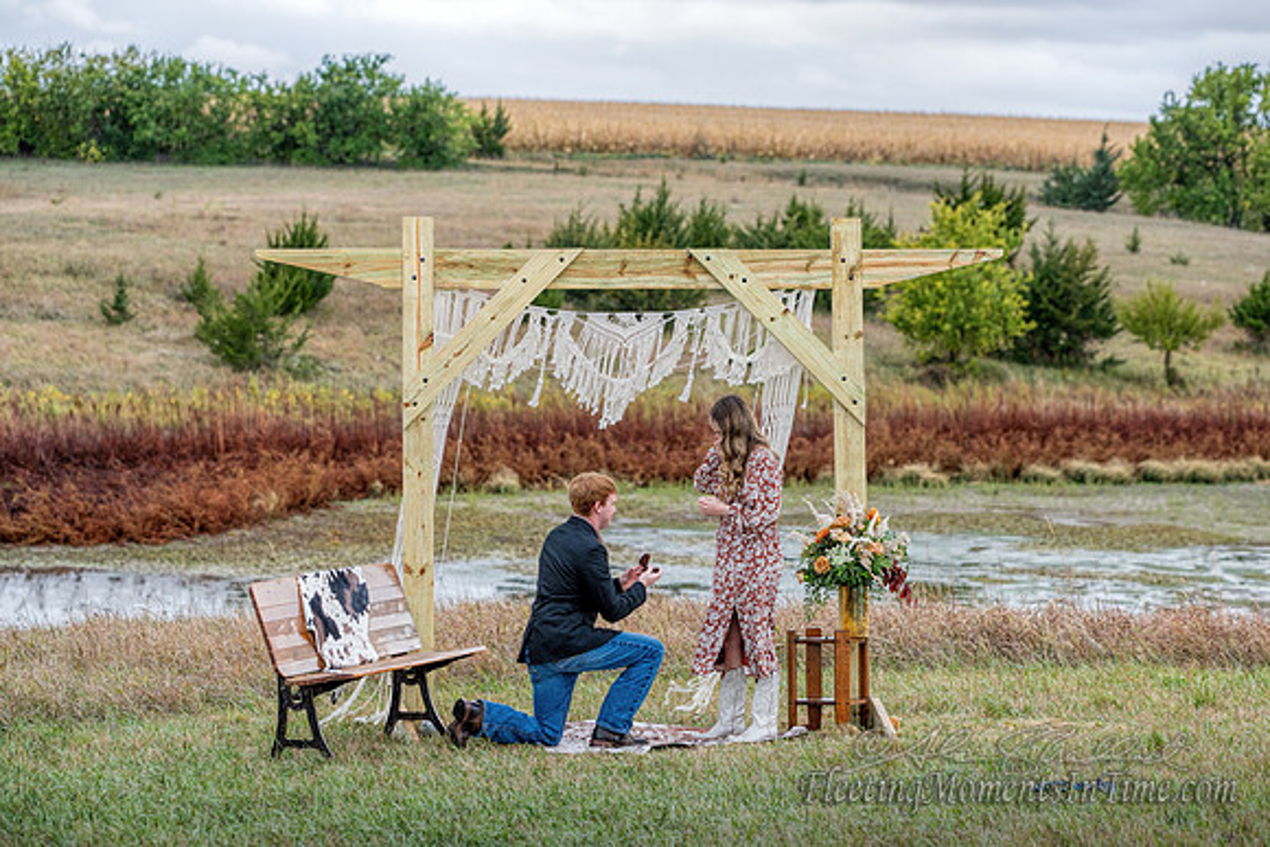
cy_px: 424
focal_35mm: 90
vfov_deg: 15.2
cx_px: 635
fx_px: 3176
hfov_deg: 22.6
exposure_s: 1/400
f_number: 3.5
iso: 400
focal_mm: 90
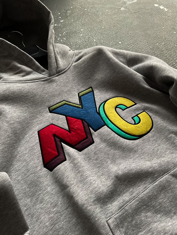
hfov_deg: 48.2
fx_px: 198
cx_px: 88
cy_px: 118
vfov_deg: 61.7
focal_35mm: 29
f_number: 1.8
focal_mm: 3
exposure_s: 1/80
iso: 64
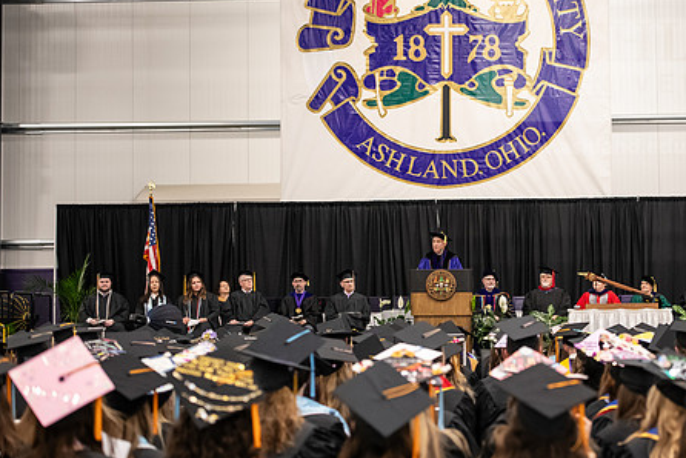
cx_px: 431
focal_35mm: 91
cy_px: 179
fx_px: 1735
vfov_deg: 15.0
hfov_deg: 22.3
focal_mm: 70
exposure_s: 1/200
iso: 3200
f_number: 3.2
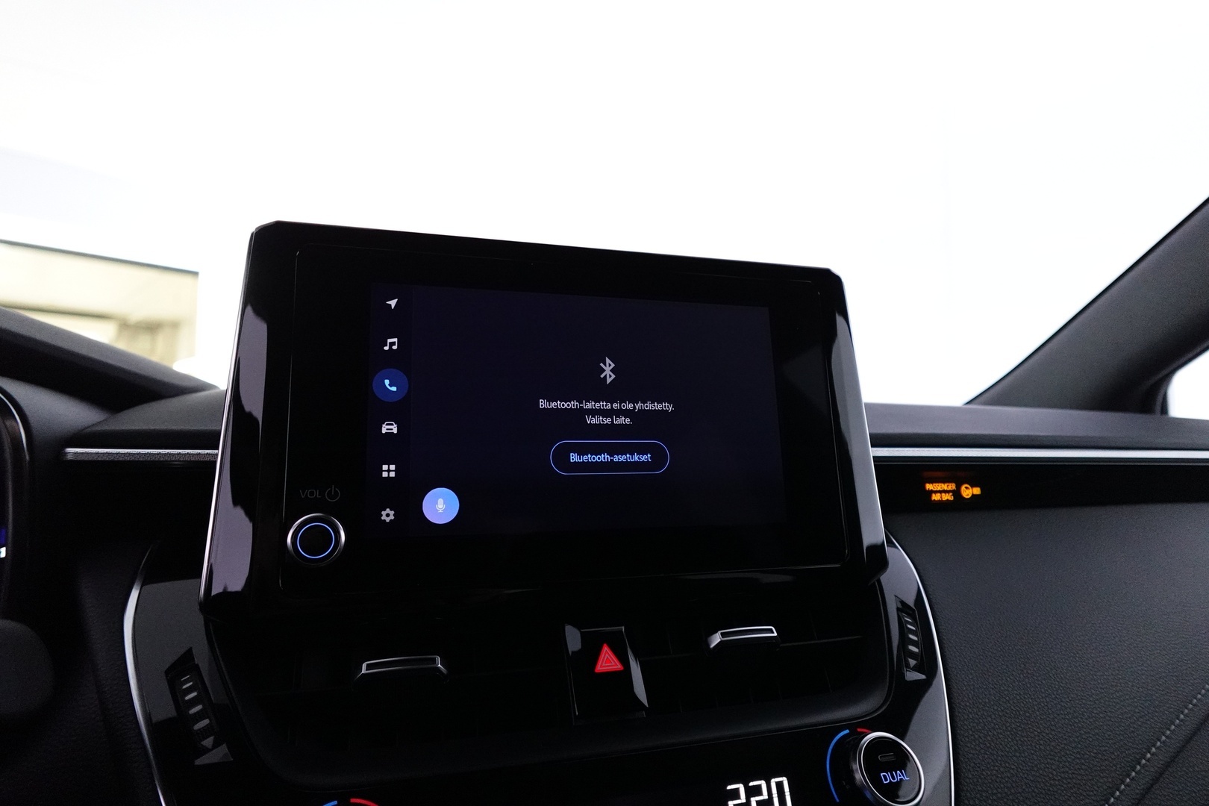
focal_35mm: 20
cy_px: 403
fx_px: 672
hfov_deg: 84.0
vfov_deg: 61.9
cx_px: 604
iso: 2000
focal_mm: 7.6
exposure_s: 1/125
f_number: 2
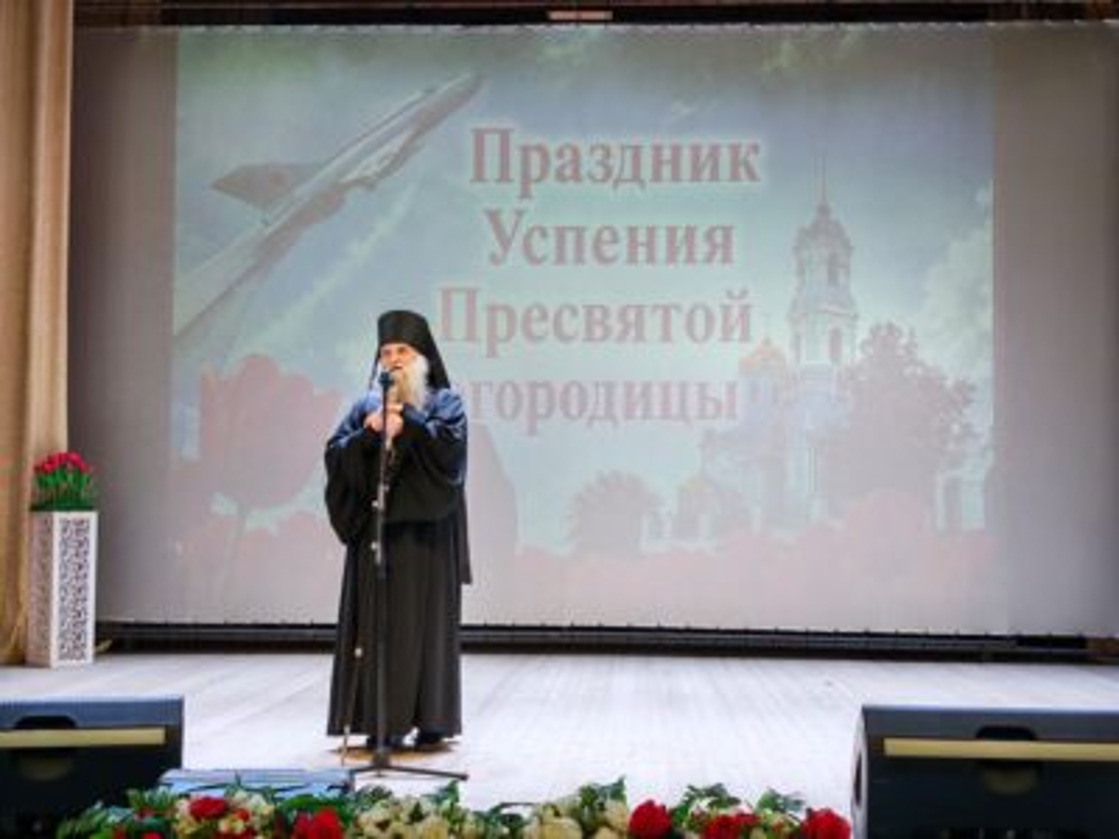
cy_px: 420
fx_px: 1552
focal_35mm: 48
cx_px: 560
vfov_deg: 30.3
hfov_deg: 39.7
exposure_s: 1/100
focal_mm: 6.83
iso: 80
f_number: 2
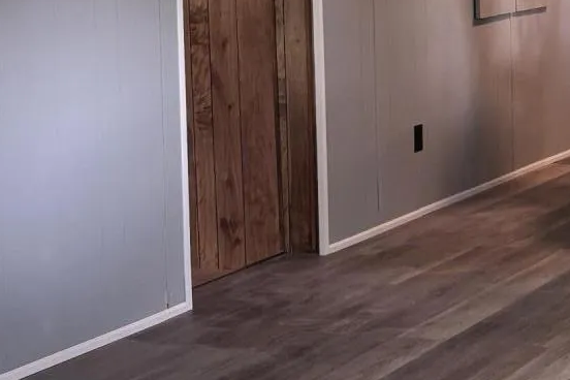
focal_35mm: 98
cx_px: 706
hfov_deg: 19.5
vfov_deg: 13.7
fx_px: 1552
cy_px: -48
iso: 125
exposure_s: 1/120
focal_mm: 5.96
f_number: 1.6
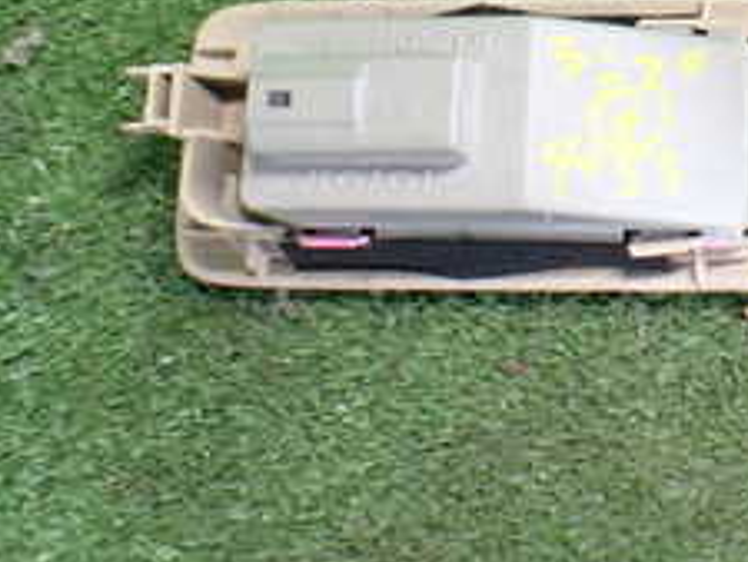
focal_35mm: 80
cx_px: 781
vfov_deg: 17.9
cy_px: -40
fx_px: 1730
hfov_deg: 23.2
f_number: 2.3
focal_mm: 5.4
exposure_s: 1/40
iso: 800
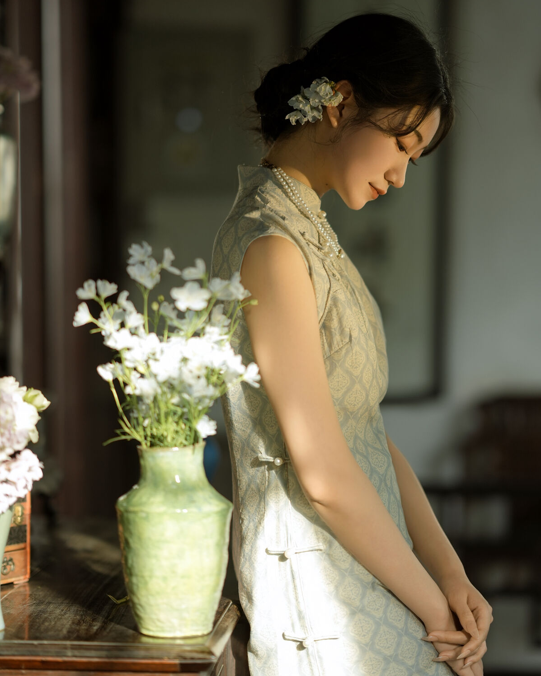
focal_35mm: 96
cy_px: 278
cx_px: 271
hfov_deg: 16.0
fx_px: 1921
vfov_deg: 19.9
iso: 200
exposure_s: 1/250
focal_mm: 85
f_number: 1.4
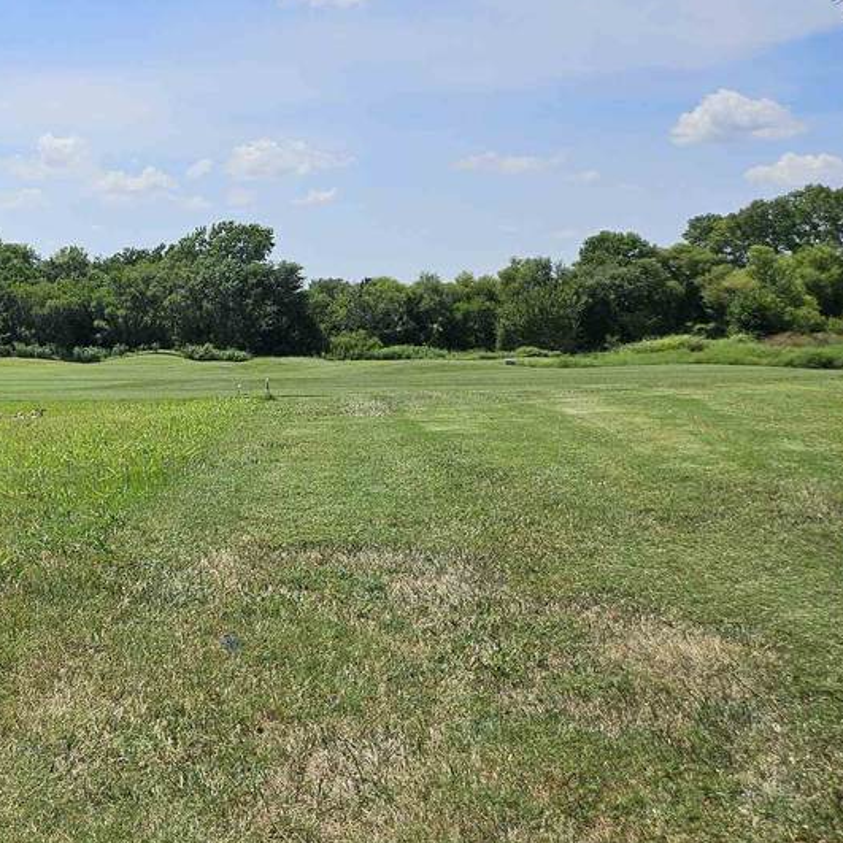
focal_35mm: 49
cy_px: 314
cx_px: -162
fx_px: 1350
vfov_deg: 34.5
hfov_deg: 29.8
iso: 25
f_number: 1.8
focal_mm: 5.4
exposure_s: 1/4385
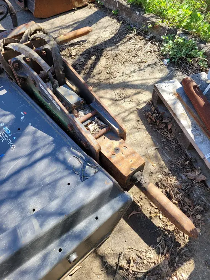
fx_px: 210
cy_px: 140
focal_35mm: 26
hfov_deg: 53.1
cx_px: 105
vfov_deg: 67.3
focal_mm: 5.4
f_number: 1.8
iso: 40
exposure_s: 1/458
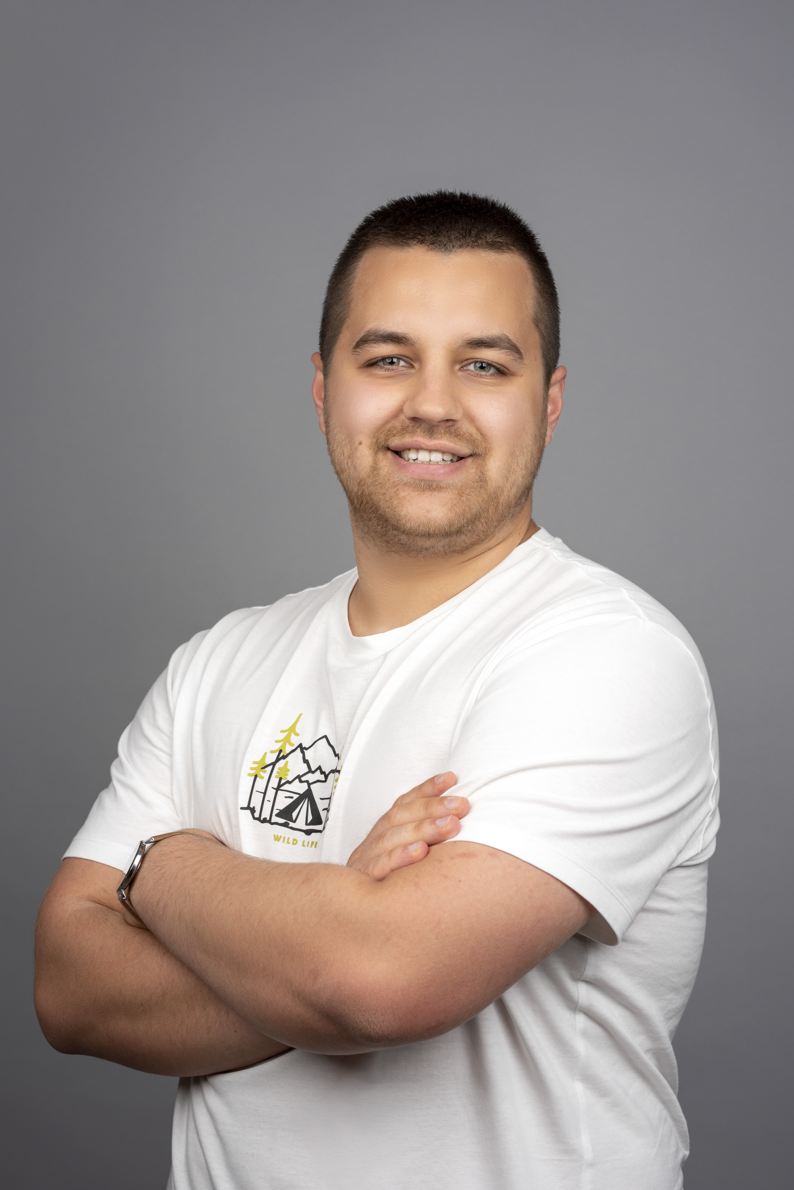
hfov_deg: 16.1
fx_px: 2809
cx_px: 397
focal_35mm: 85
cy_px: 595
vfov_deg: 23.9
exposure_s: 1/200
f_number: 8
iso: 100
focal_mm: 85
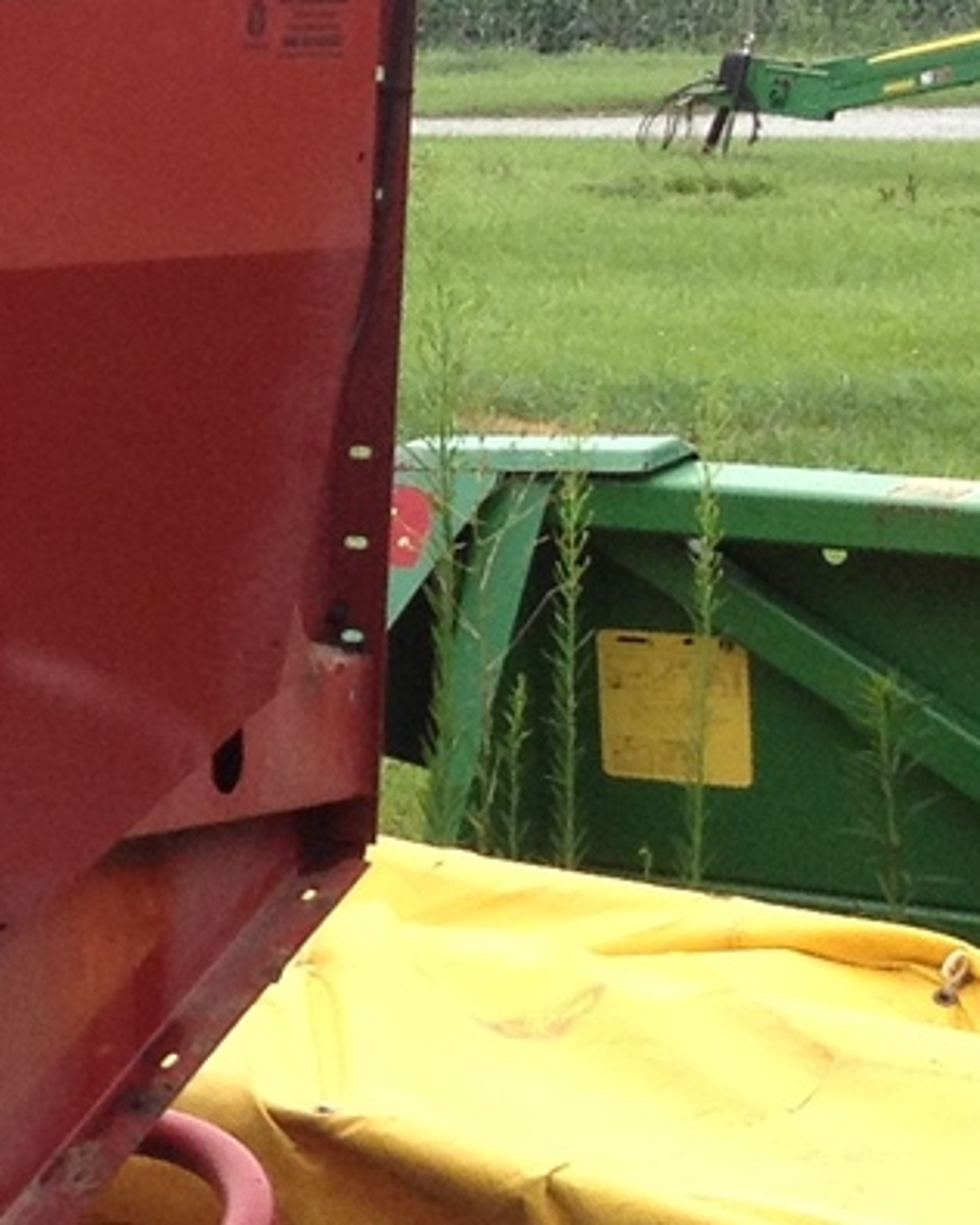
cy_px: 447
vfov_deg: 10.9
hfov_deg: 7.8
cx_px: -1684
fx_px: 6417
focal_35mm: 177
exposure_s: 1/951
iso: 50
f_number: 2.4
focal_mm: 4.28
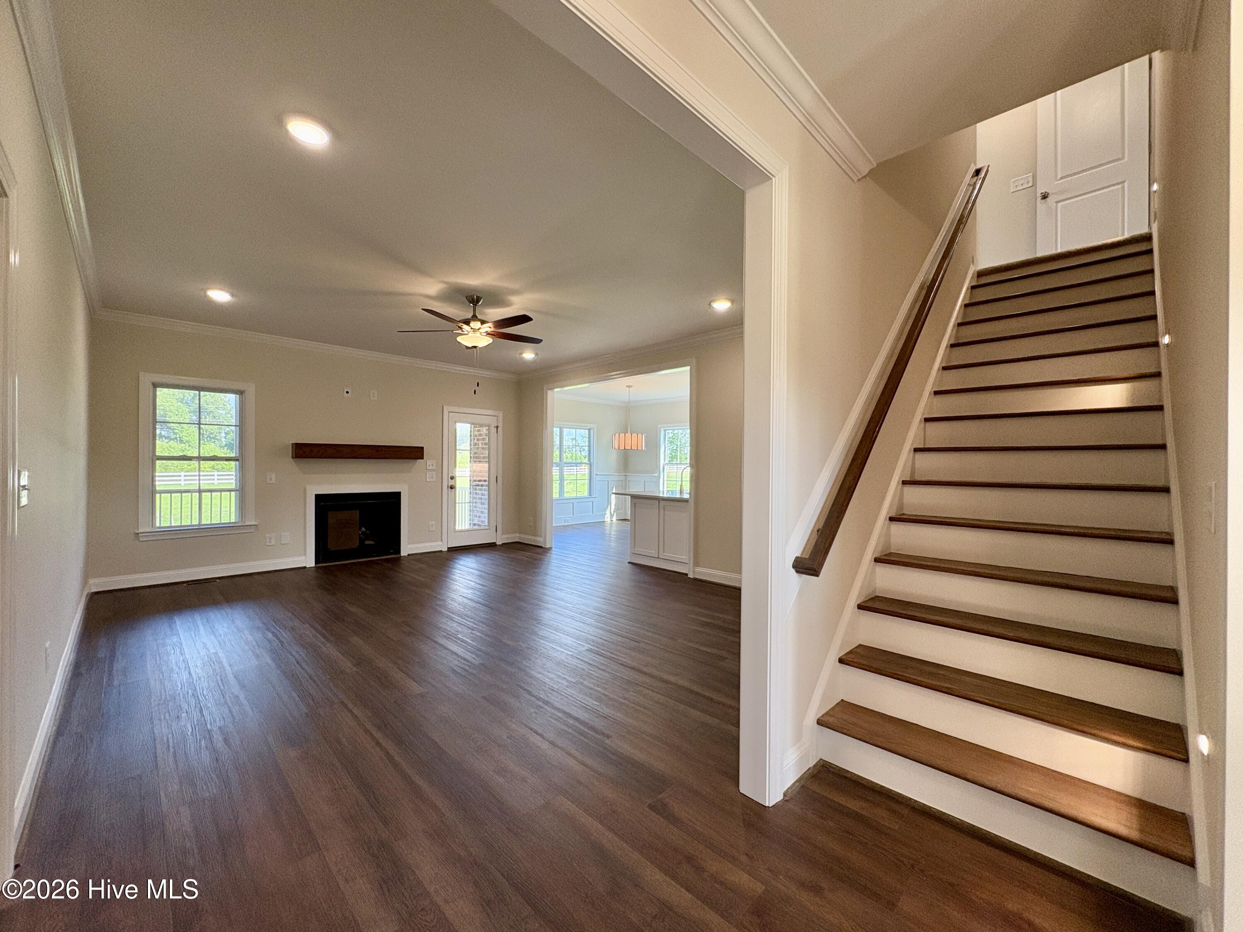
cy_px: 466
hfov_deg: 102.1
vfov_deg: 85.7
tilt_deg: +0.6
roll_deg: +0.3
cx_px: 622
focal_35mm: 14
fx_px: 503
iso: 125
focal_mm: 2.22
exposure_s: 1/129
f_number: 2.2
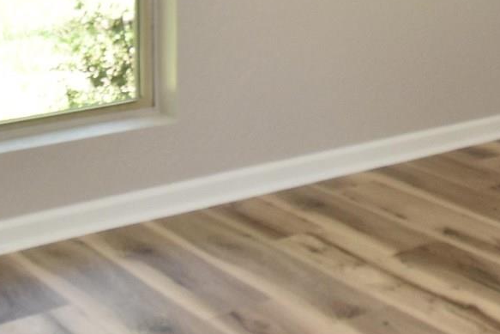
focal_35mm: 79
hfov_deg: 23.4
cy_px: -135
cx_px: 606
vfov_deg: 16.1
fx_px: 1097
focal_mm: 10
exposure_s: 1/125
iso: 500
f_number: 5.6
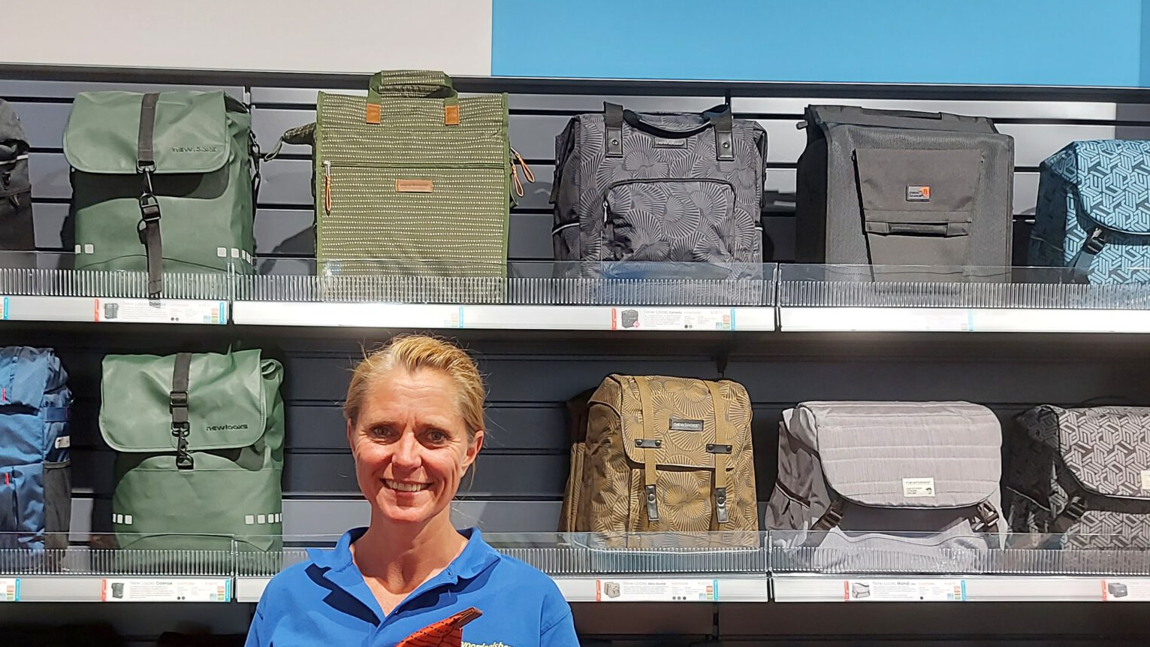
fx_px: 1250
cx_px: 445
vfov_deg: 28.0
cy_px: 570
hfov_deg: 49.0
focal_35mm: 41
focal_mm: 5.23
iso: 200
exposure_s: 1/60
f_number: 1.8
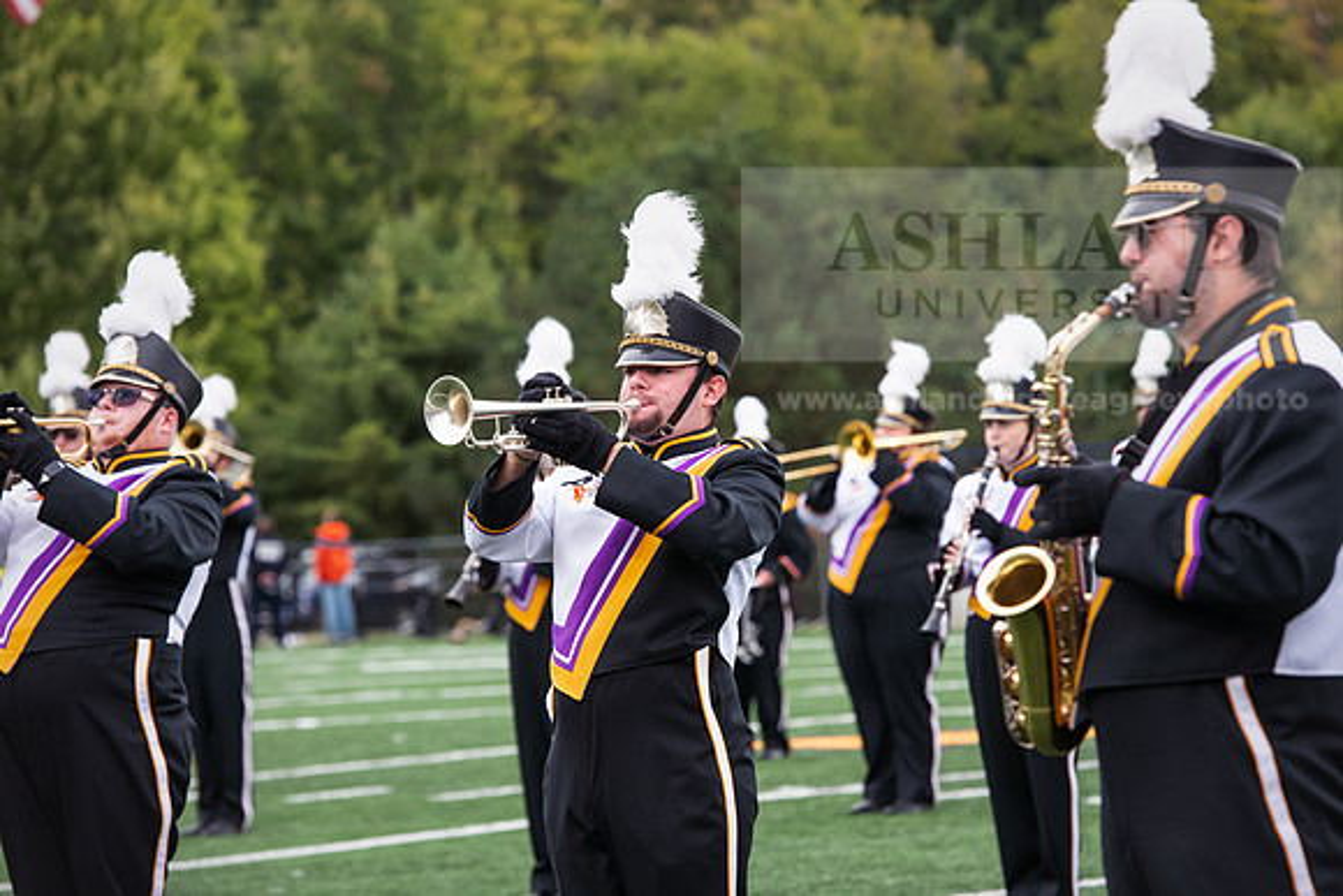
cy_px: 448
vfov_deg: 8.6
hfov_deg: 12.8
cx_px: 672
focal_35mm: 160
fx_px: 5970
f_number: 5.6
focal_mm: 160
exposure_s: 1/500
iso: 1000
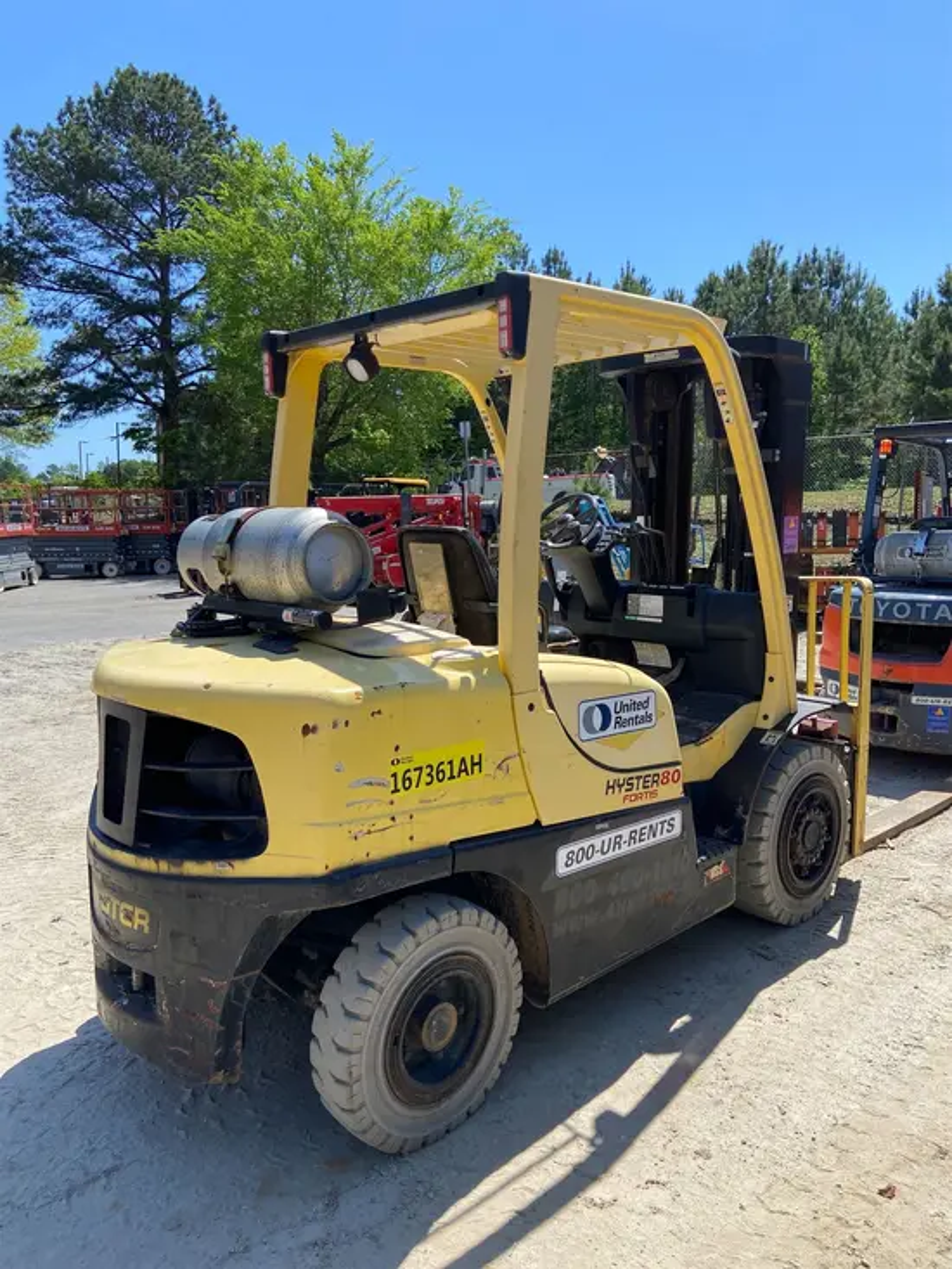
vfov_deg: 67.3
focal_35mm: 26
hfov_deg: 53.1
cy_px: 634
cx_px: 476
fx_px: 953
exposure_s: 1/2066
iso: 32
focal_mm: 4.25
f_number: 1.8
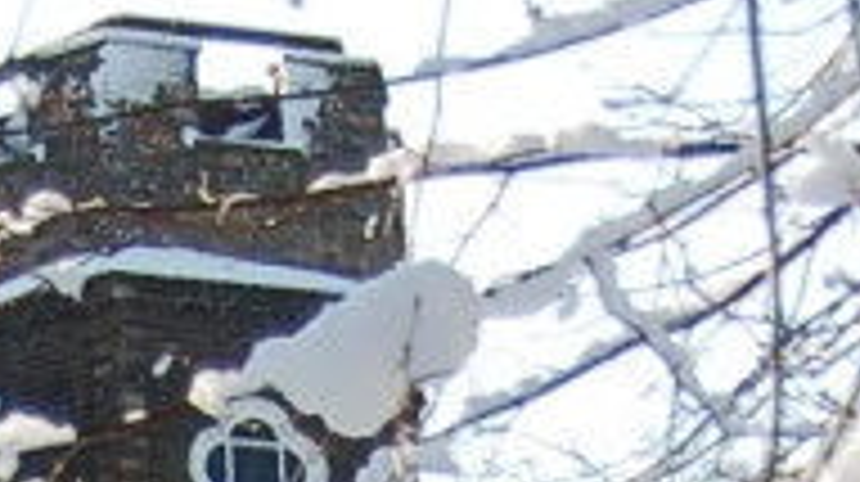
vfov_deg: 3.7
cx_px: 90
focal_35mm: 316
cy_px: 1469
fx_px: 7199
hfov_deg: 6.8
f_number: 4.2
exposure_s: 1/1000
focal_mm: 30
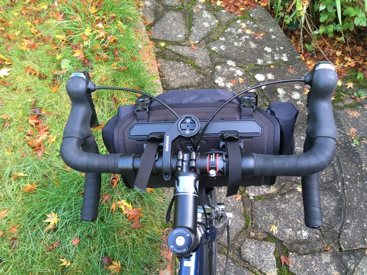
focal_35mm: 29
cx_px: 184
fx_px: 307
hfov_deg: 61.7
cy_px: 138
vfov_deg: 48.2
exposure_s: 1/33
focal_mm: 4.15
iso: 50
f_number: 2.2
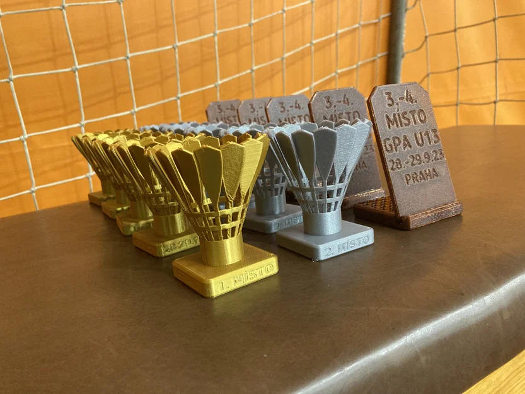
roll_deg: +5.1
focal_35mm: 28
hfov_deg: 63.4
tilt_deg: -12.2
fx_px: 425
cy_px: 197
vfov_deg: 49.8
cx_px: 262
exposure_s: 1/33
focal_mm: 3.99
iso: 400
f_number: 1.8
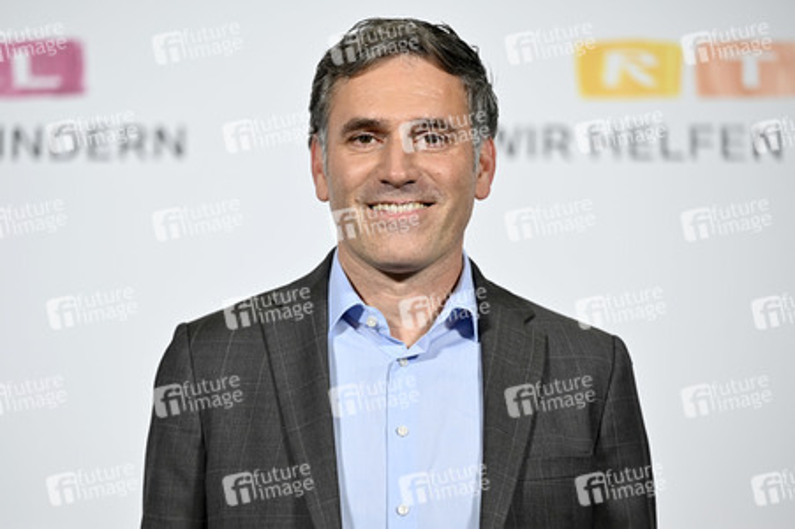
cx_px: 398
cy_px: 264
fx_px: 3089
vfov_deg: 9.8
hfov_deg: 14.7
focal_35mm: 140
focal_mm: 140
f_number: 2.8
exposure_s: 1/640
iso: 1250
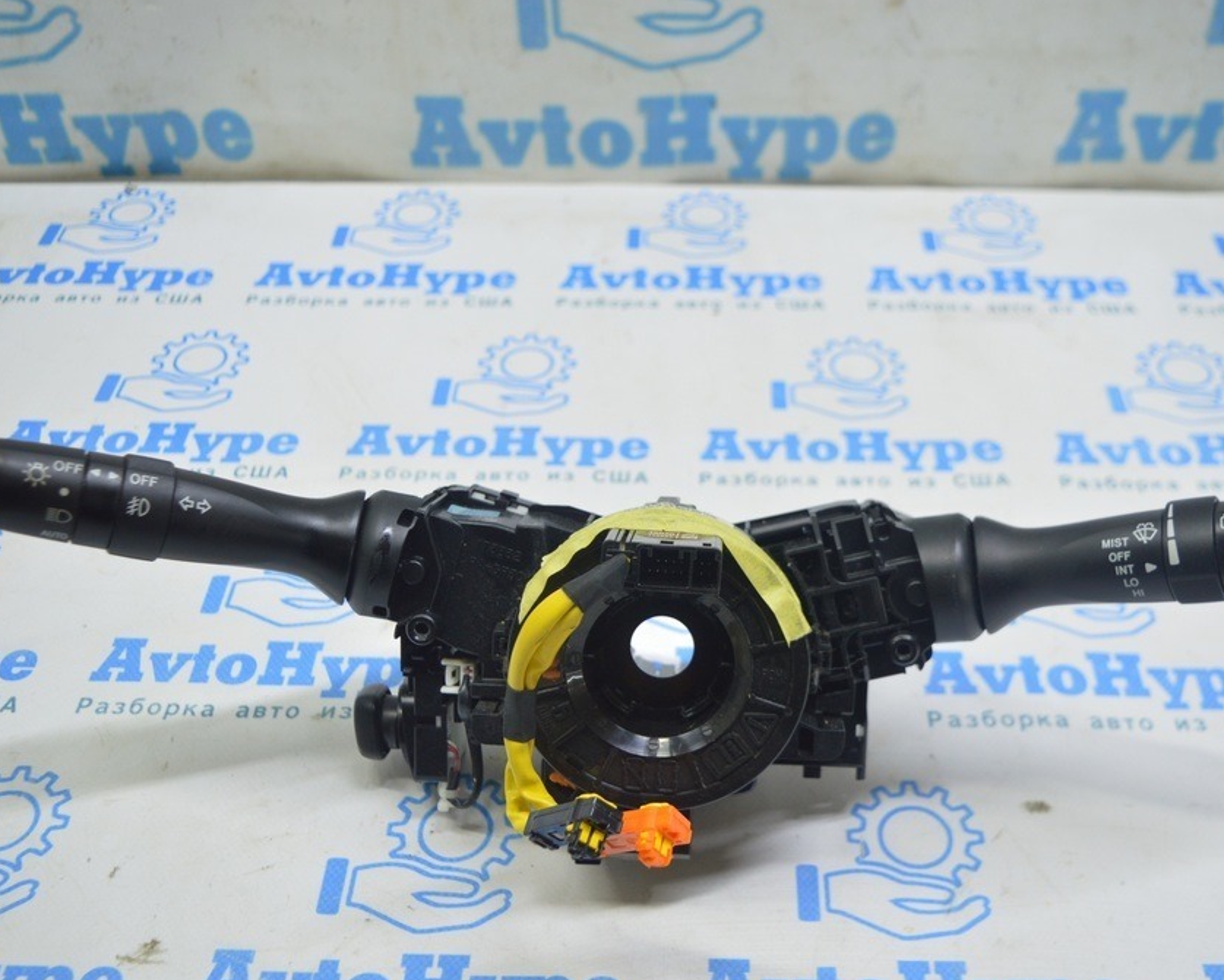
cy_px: 492
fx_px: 1434
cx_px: 658
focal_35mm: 40
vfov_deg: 37.7
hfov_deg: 46.2
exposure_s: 1/40
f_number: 3.8
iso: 400
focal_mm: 23
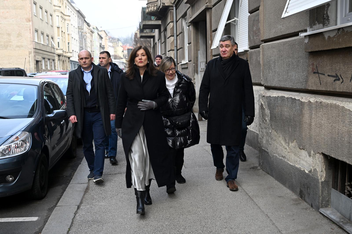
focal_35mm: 32
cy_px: 117
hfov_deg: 59.5
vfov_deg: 41.7
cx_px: 176
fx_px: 308
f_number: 4
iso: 220
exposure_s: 1/200
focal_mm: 31.5
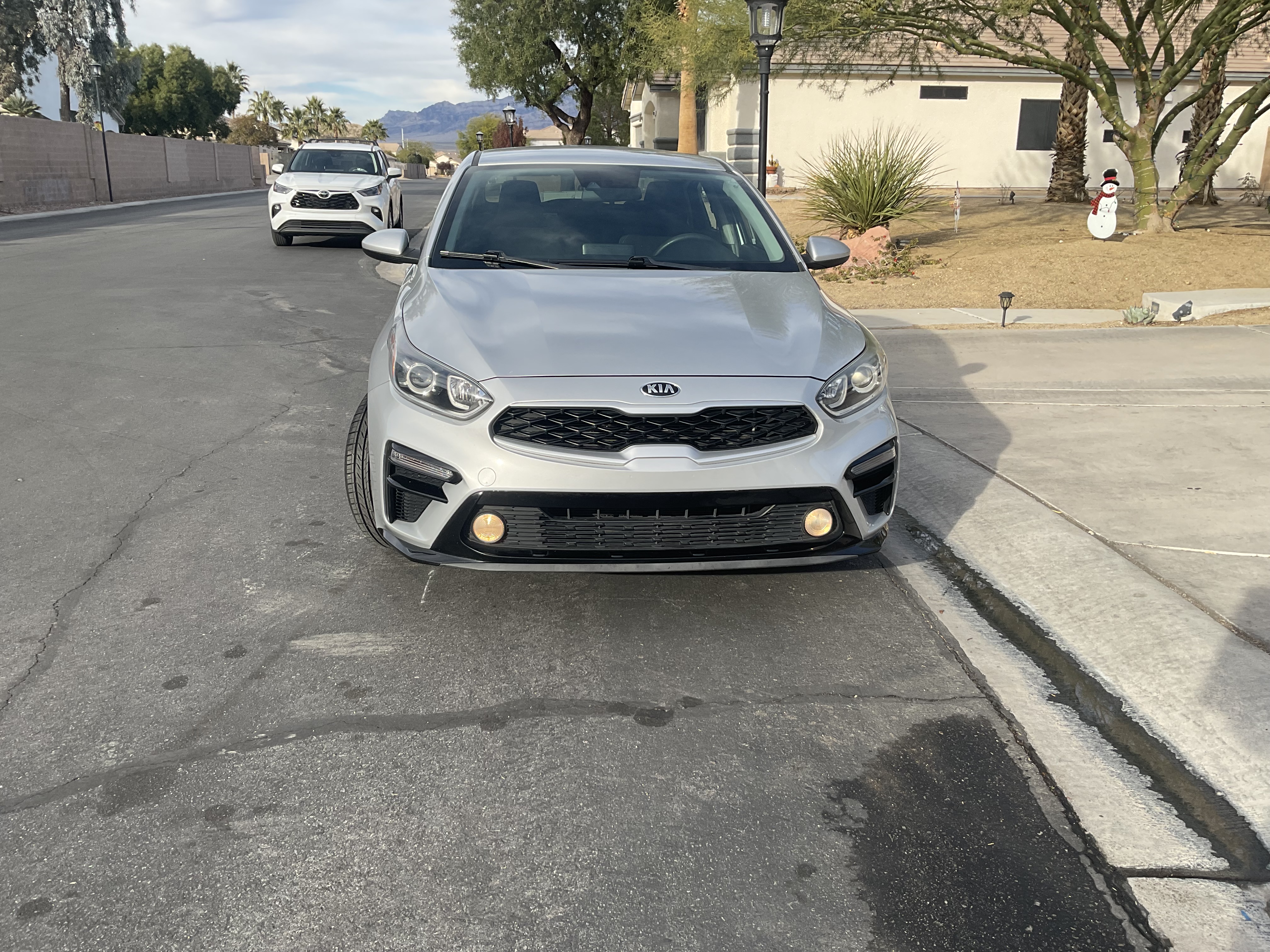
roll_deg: +0.6
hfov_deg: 61.7
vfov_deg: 48.2
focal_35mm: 29
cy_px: 476
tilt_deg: -14.9
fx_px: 1064
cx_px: 635
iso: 16
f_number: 1.8
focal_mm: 3
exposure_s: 1/929
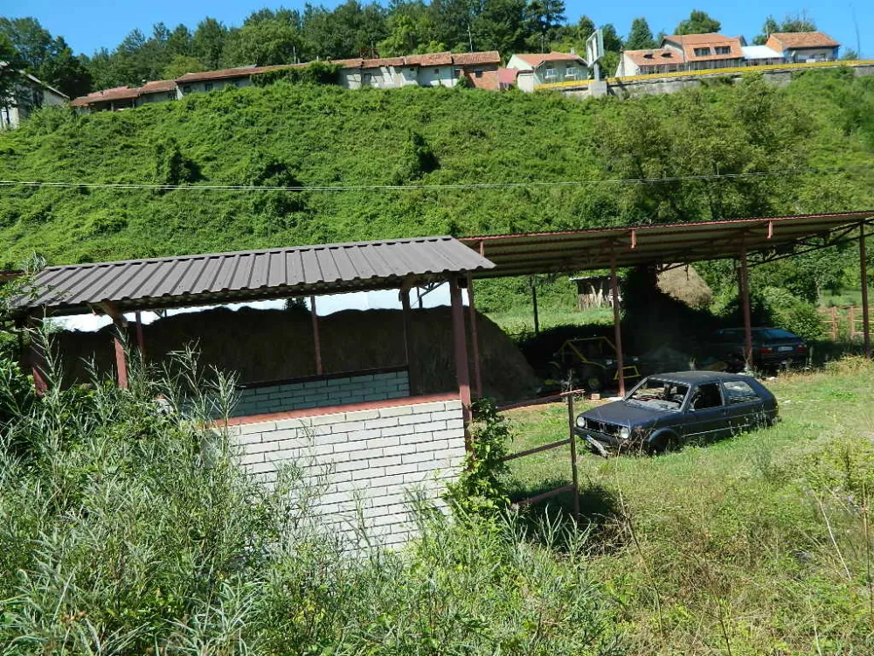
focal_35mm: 28
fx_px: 707
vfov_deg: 49.7
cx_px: 437
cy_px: 328
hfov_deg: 63.4
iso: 80
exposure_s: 1/500
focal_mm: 5.1
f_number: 3.2
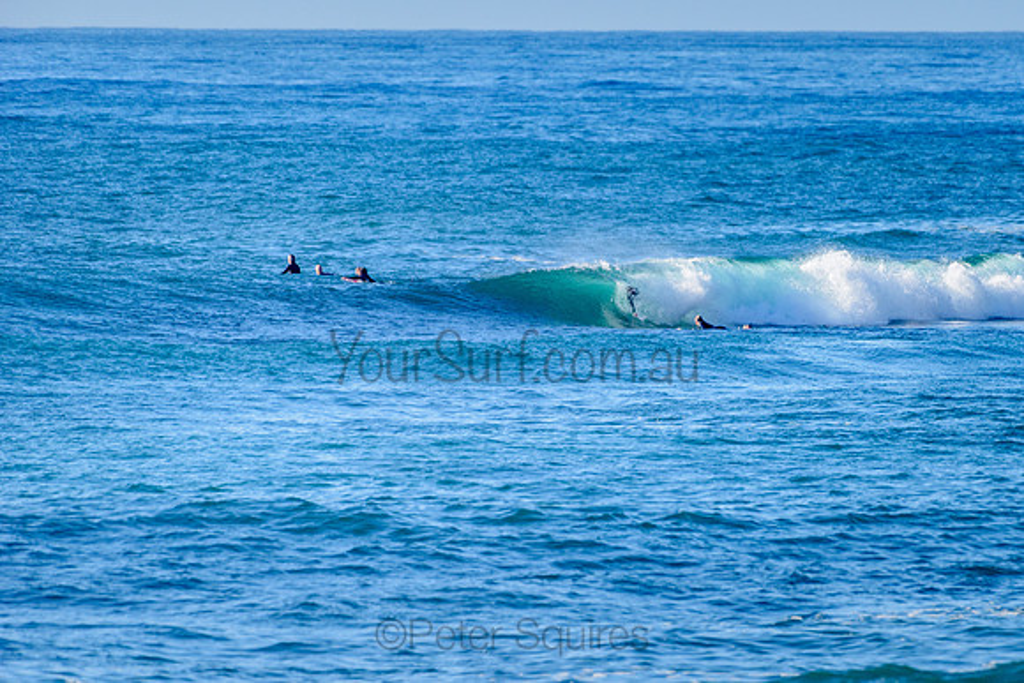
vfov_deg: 2.2
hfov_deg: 3.4
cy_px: 291
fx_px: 17446
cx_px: 628
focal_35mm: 613
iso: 280
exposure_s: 1/2000
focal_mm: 500
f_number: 5.6
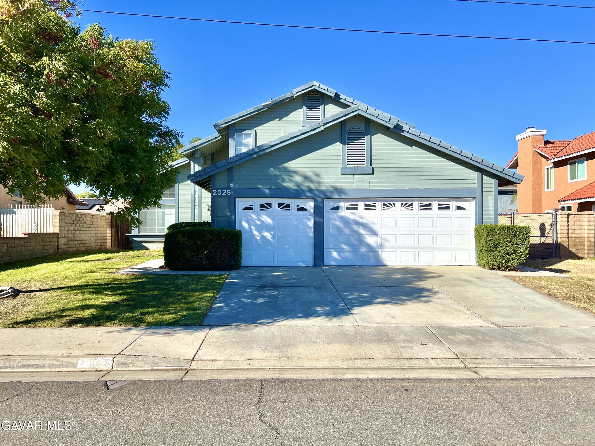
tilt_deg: +1.0
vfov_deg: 53.1
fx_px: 447
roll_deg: +0.1
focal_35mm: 26
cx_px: 298
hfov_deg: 67.3
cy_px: 223
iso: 50
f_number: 1.5
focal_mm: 5.7
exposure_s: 1/4444
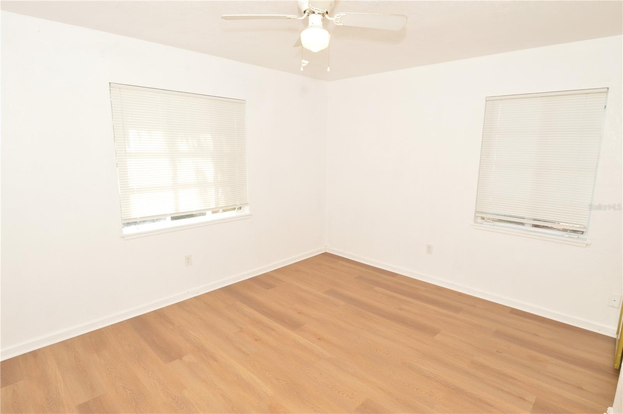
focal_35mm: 18
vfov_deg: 67.3
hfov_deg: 90.1
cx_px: 312
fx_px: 311
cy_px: 207
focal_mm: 12
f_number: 10
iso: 800
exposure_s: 1/100
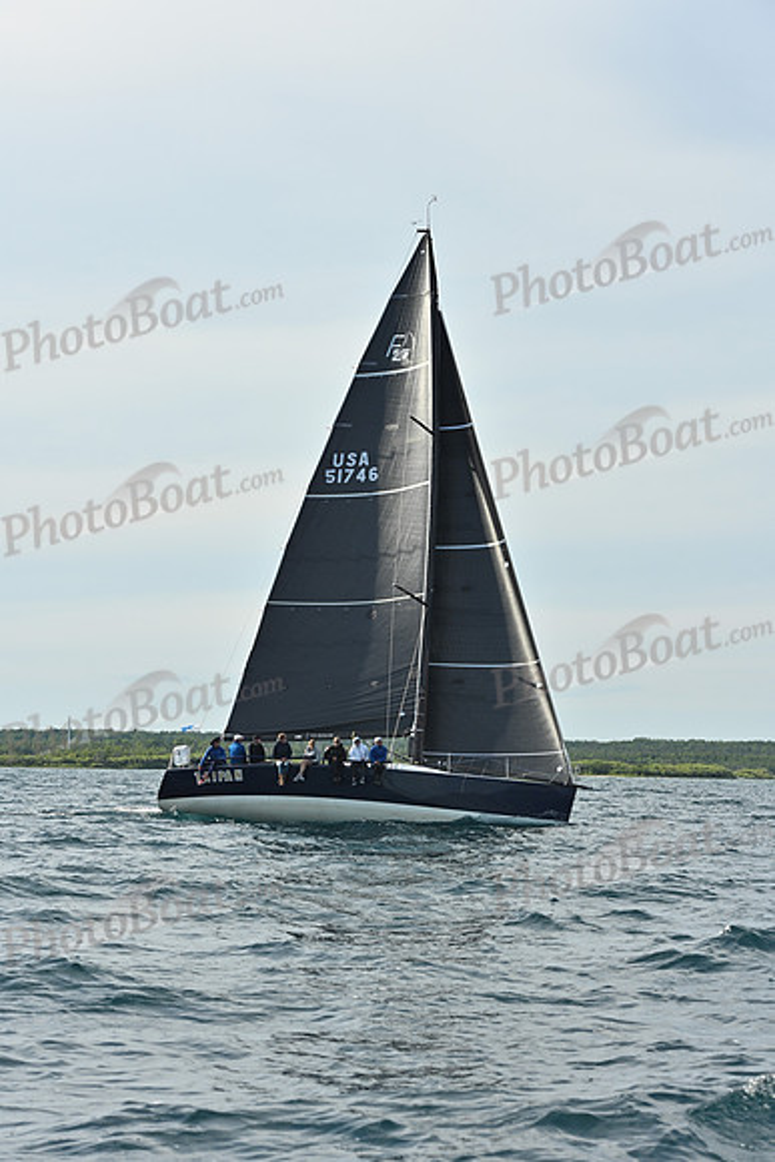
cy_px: 581
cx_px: 388
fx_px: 2517
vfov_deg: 26.0
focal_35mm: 78
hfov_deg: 17.5
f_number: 8
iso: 320
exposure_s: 1/1000
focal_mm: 78
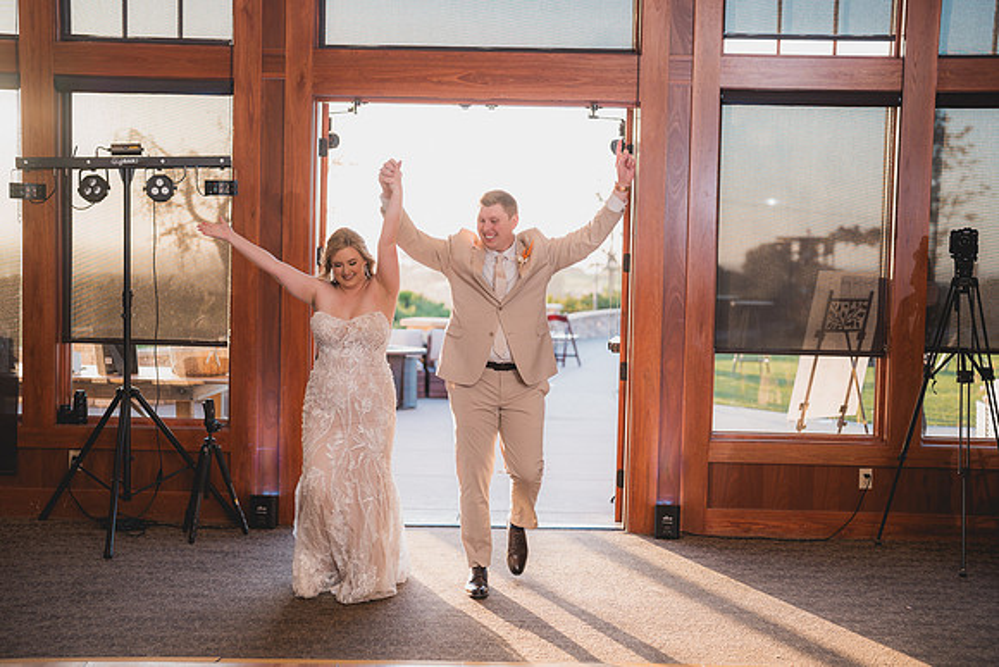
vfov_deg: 27.0
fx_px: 1388
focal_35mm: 50
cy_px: 334
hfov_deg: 39.6
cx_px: 500
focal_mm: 50
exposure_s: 1/250
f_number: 1.8
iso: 125
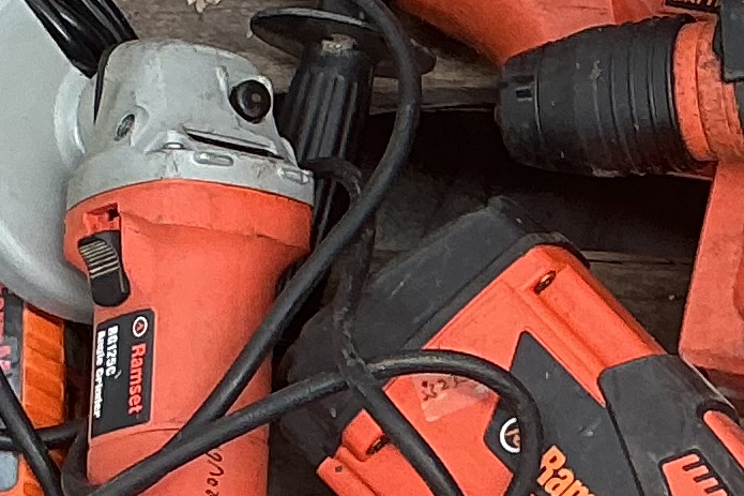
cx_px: 1103
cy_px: -80
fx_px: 3616
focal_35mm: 175
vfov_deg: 7.8
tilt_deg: -65.9
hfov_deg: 11.3
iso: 32
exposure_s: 1/100
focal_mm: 3
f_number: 1.8
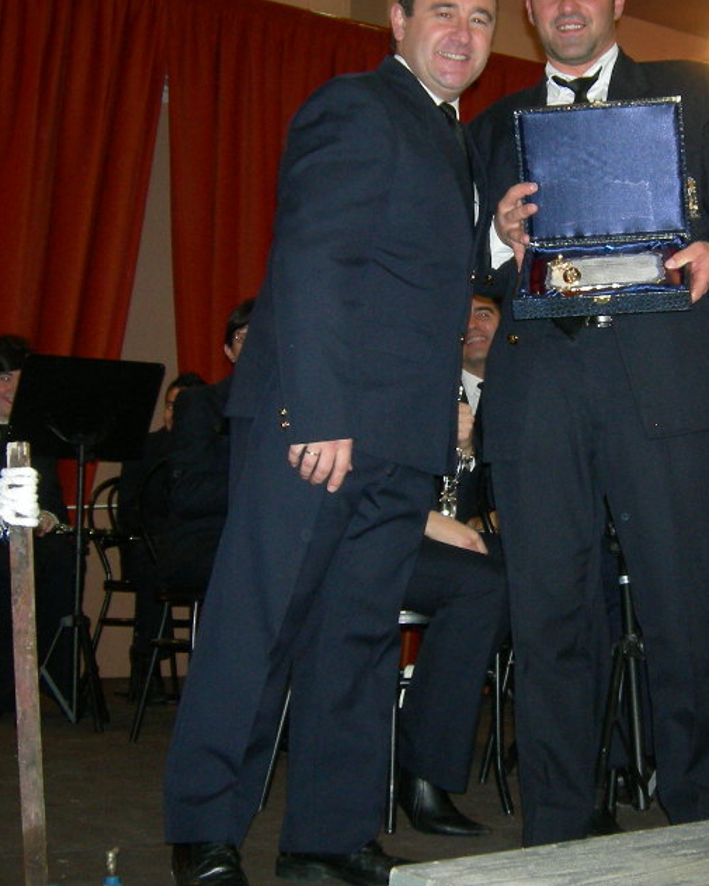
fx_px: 1495
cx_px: 508
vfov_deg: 32.9
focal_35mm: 57
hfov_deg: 26.4
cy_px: 355
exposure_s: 1/60.1
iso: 200
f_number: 2.7
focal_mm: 7.5
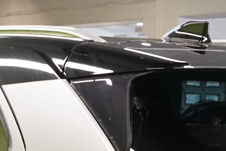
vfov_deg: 8.2
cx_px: 85
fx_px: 1011
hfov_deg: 12.7
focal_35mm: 161
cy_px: 275
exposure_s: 1/30
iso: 2500
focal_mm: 28
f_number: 7.1
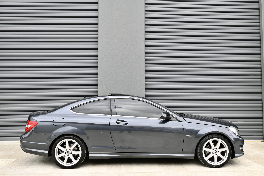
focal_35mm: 34
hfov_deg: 56.1
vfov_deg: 39.2
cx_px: 132
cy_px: 88
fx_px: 247
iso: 100
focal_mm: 22.5
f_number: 7.1
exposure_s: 1/50
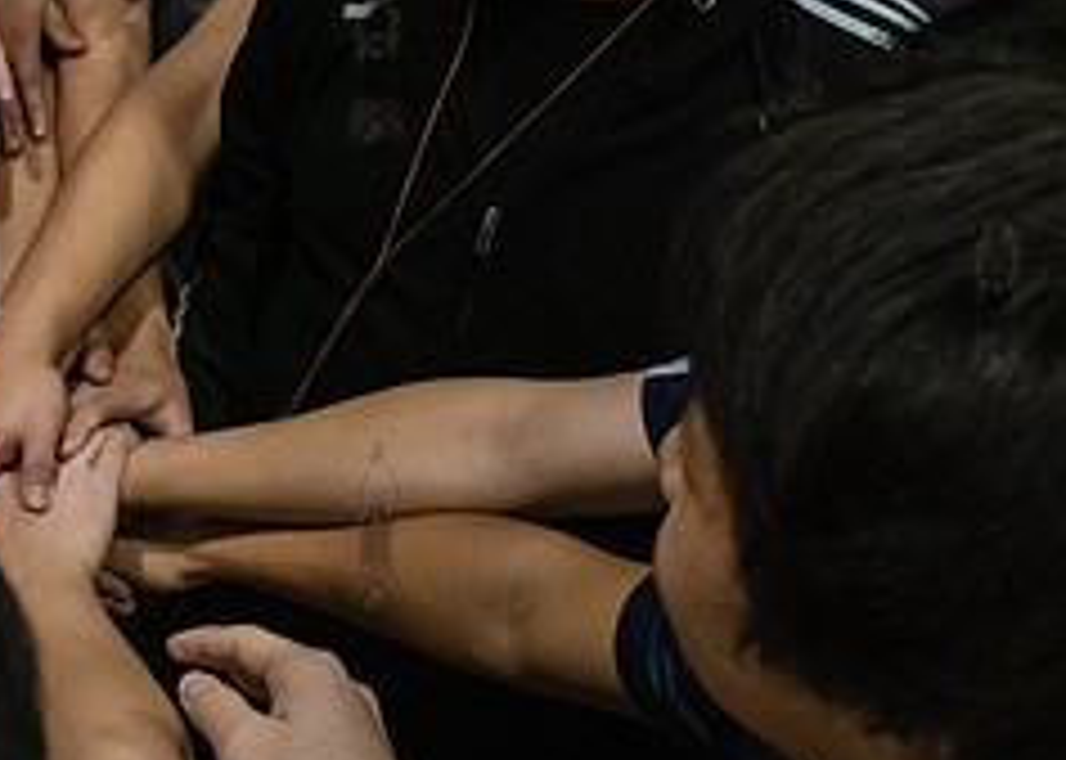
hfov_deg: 31.2
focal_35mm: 63
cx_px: 496
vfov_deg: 21.9
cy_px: 36
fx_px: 1906
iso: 8000
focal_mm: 24
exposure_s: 1/400
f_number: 3.5
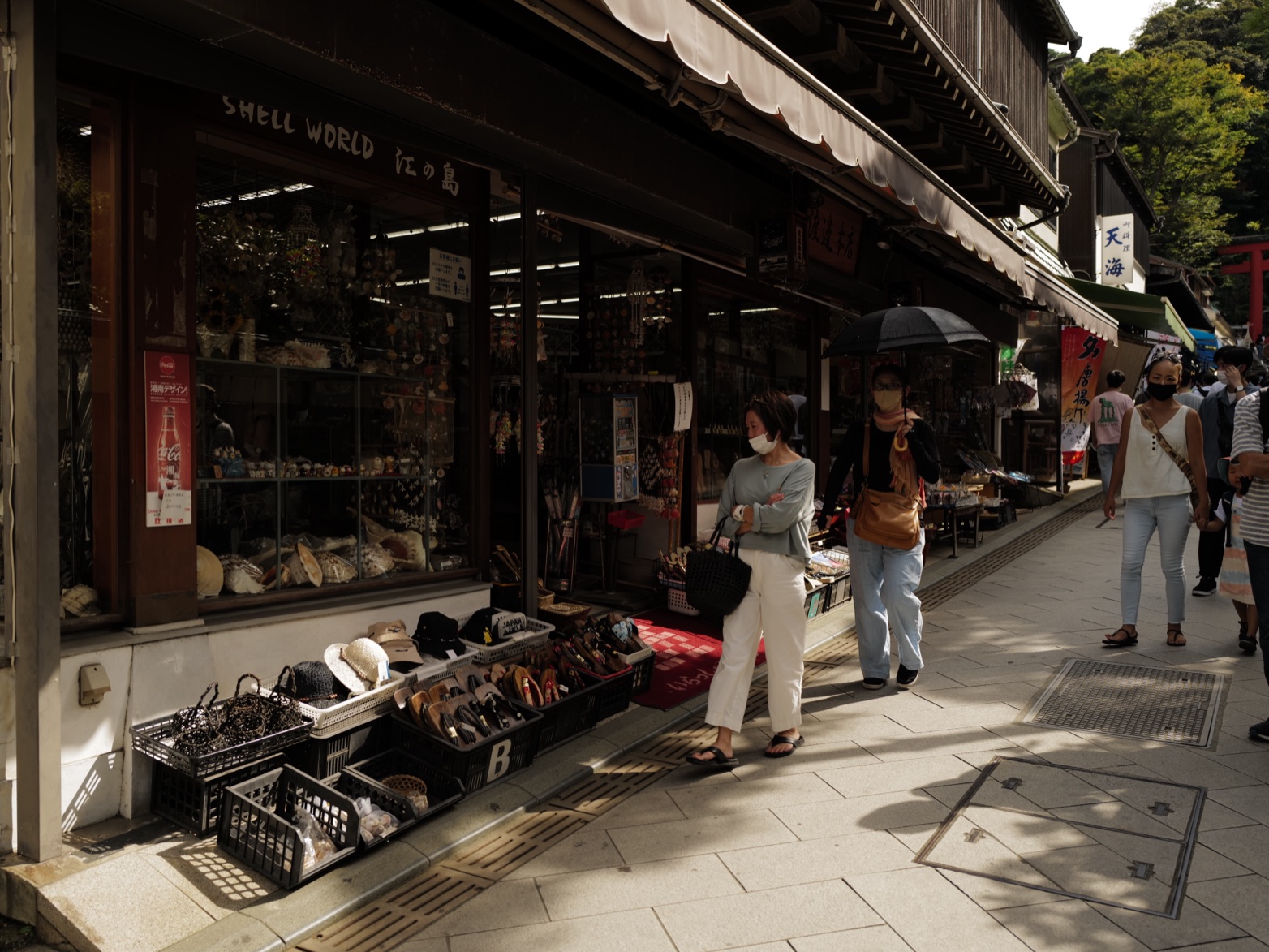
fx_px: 1136
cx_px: 573
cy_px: 478
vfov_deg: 45.4
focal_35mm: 31
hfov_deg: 58.2
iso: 100
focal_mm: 28
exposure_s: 1/1000
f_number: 2.8
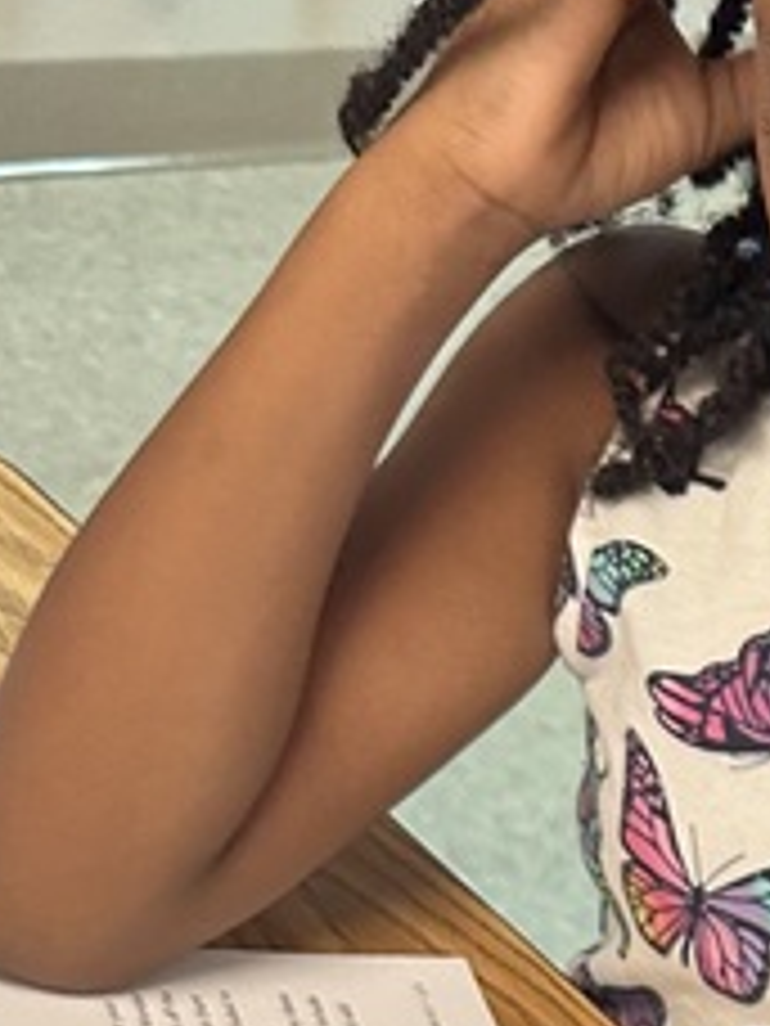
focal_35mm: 108
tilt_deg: -38.0
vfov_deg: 16.8
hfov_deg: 12.7
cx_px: 1301
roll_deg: -24.8
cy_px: 1449
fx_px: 3203
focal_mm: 6.86
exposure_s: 1/42
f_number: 1.78
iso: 250
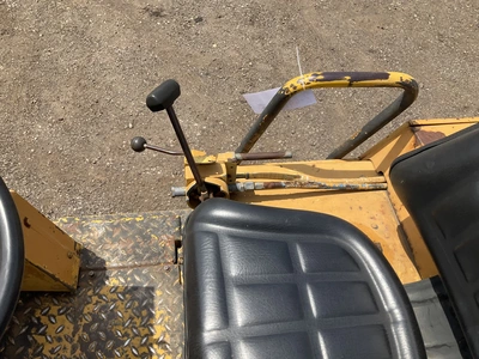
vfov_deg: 48.2
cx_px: 240
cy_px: 180
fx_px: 401
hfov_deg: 61.7
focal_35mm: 29
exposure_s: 1/1342
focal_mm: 3
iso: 25
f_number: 1.8
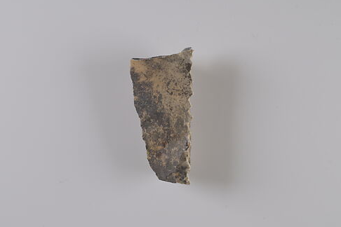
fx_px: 701
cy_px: 121
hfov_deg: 27.3
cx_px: 165
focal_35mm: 74
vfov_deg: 18.4
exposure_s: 1/40
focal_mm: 40
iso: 125
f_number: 18
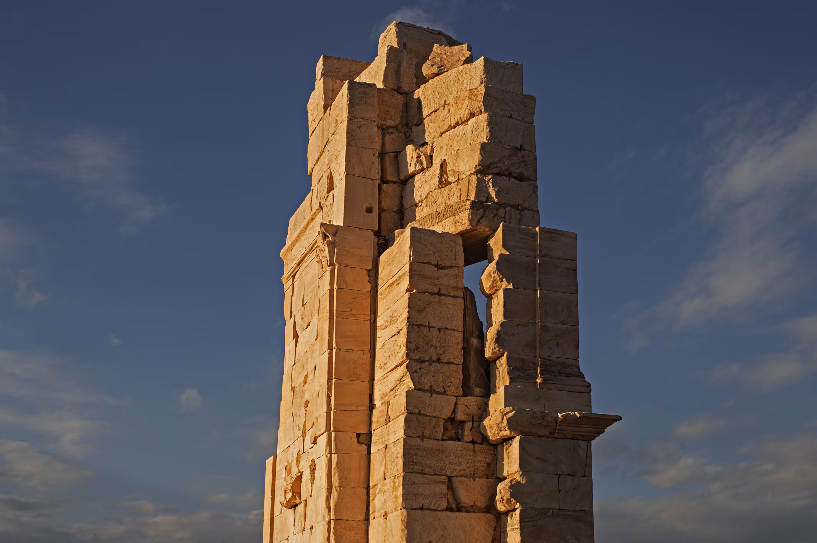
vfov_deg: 27.0
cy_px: 272
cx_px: 408
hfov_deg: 39.6
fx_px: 1134
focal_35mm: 50
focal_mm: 50
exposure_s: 1/800
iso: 640
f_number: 11
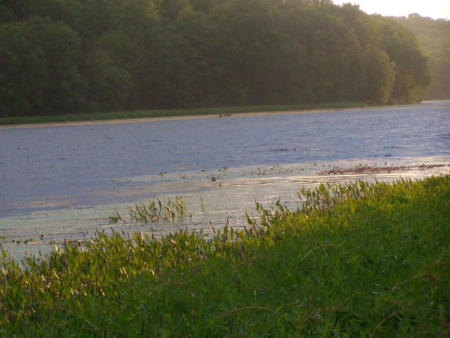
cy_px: 169
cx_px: 225
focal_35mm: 139
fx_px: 1807
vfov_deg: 10.7
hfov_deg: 14.2
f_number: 3.2
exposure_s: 1/640
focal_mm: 23.1
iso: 400
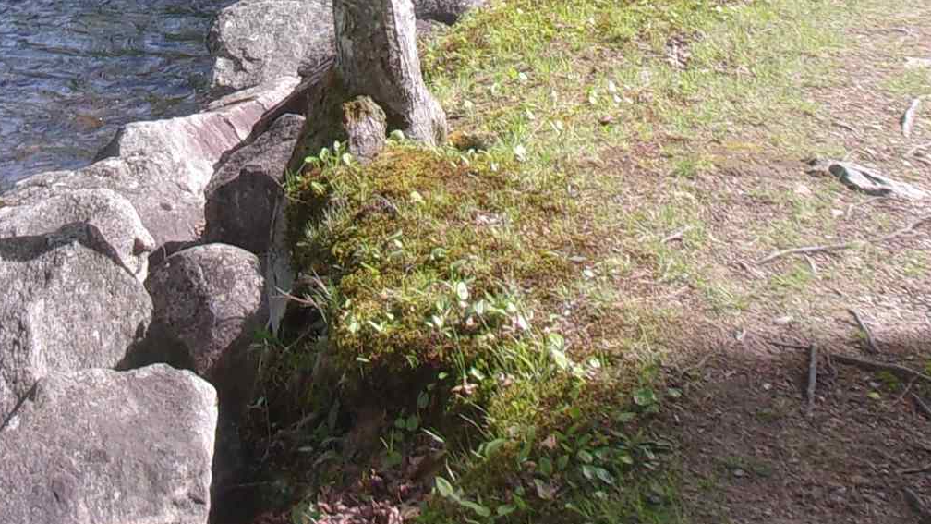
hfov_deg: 22.9
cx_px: 402
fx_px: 2296
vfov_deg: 12.3
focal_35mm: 93
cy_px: -312
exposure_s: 1/200
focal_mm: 5.1
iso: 80
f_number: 3.9
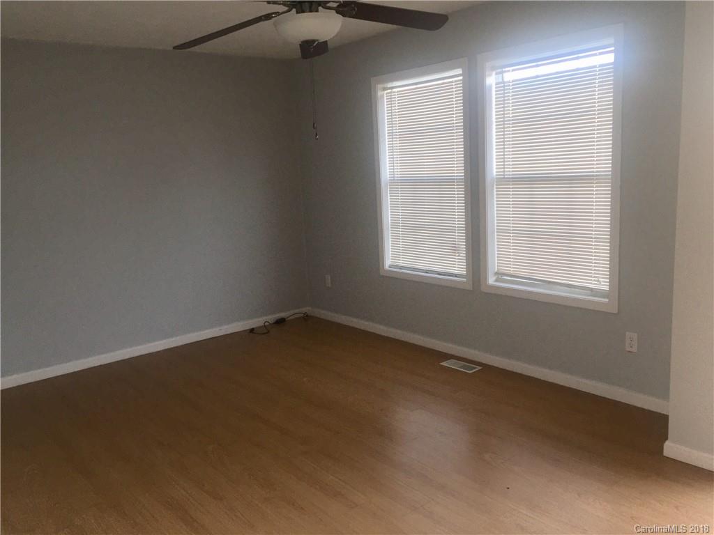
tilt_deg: -10.4
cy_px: 268
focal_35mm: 29
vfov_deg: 48.2
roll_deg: +2.9
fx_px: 598
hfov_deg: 61.7
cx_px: 357
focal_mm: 4.15
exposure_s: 1/30
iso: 32
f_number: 2.2
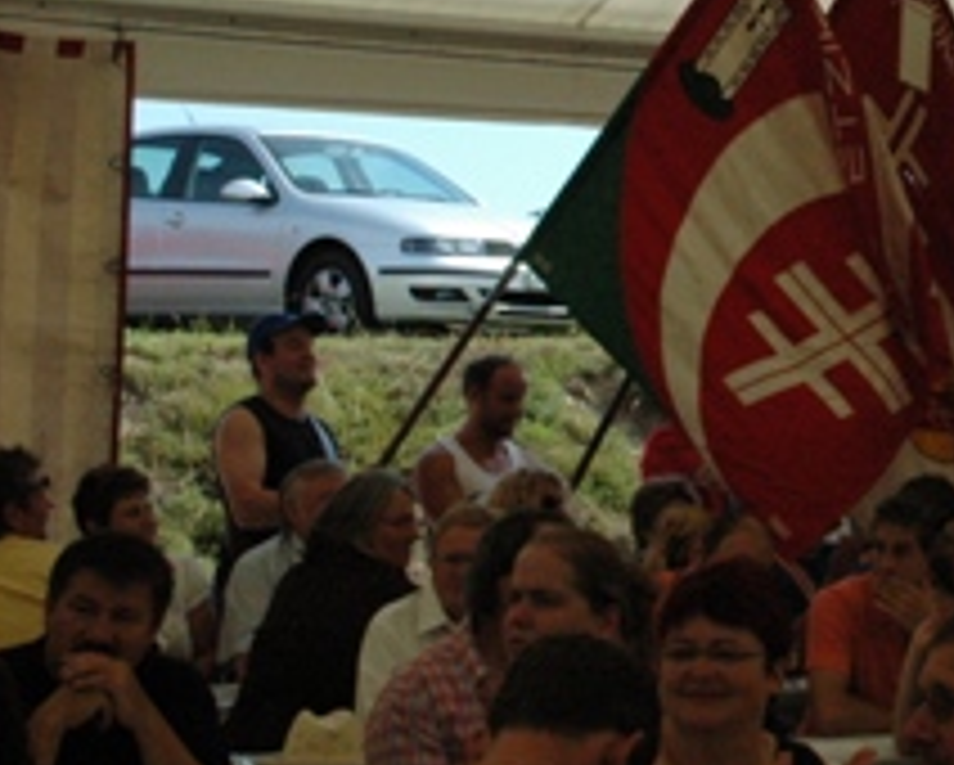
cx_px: 1346
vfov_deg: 11.7
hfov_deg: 13.9
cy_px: 81
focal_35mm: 131
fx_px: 3714
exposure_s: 1/640
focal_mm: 31
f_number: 13
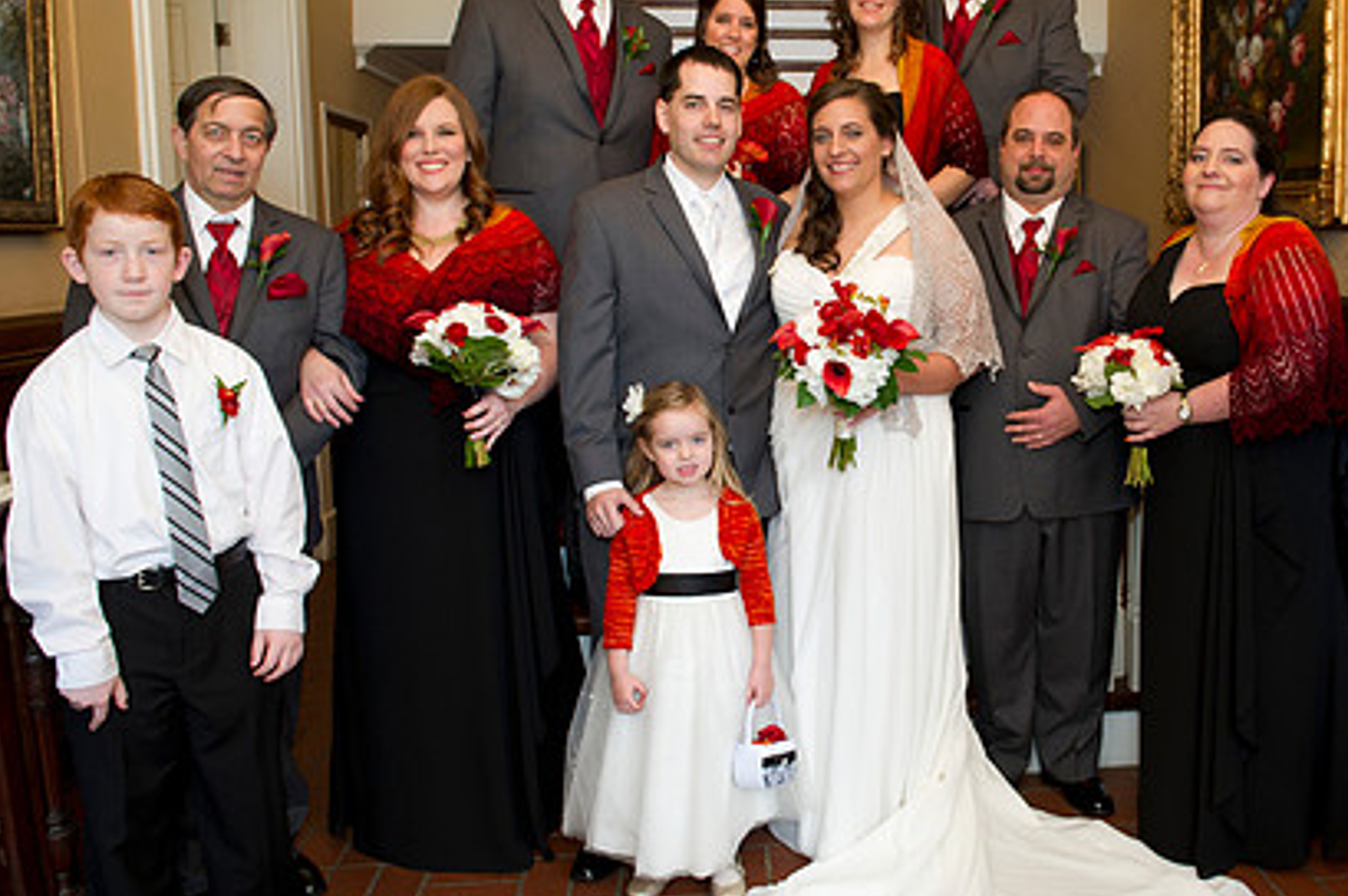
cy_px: 422
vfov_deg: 38.8
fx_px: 1272
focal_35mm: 34
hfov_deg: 54.9
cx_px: 873
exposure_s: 1/60
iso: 800
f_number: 5
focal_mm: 24
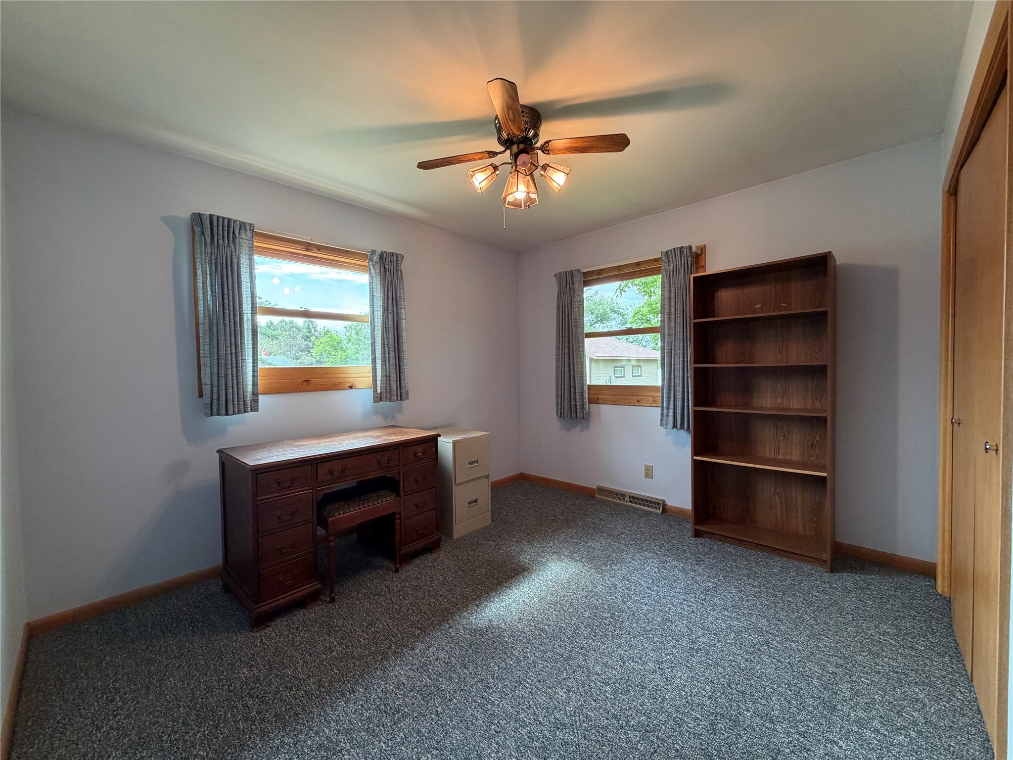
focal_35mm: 14
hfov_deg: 102.1
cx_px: 506
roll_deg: +0.7
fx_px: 410
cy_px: 380
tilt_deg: -2.4
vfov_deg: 85.7
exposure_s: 1/60
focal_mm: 2.22
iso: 200
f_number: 2.2
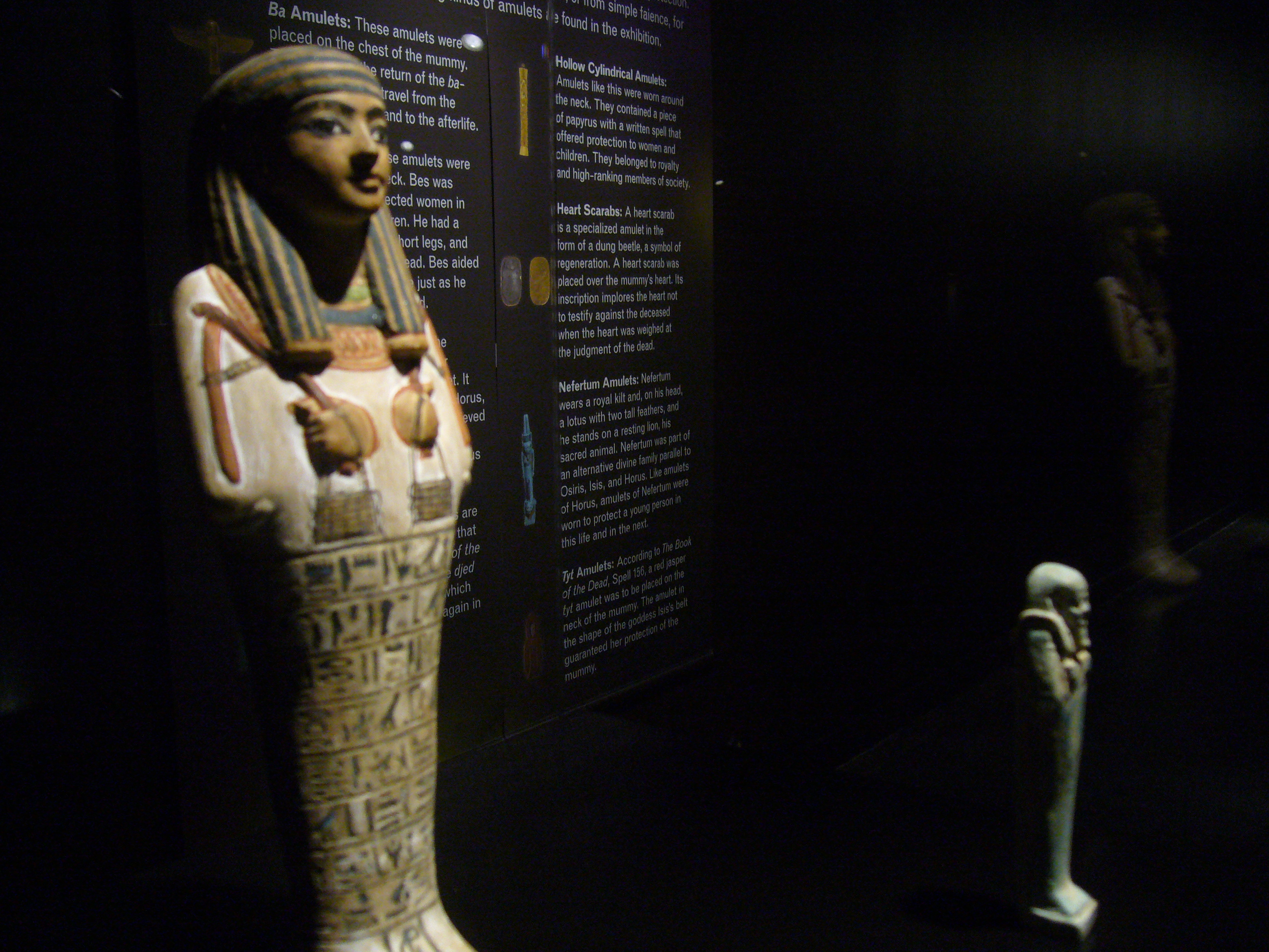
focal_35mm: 35
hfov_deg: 52.6
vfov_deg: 40.7
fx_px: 1283
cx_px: 634
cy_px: 476
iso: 200
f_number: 2.8
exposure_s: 1/8
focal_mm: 5.8
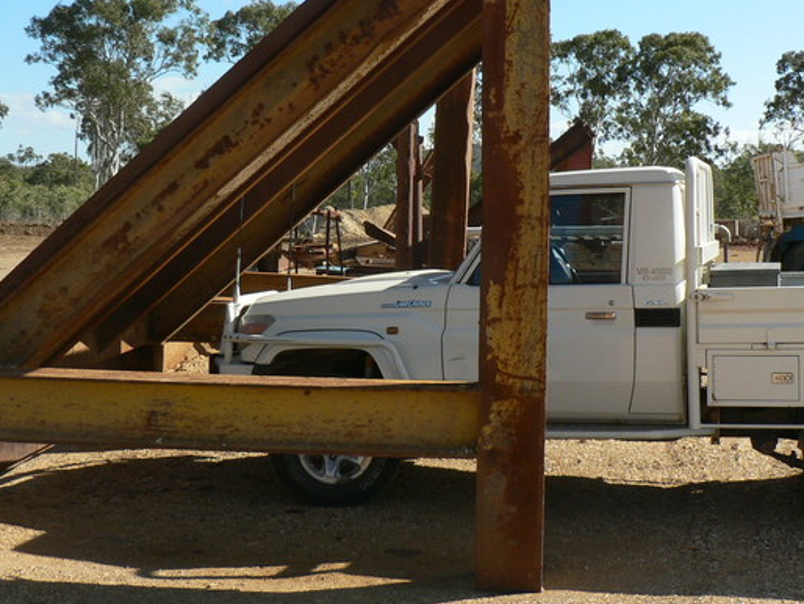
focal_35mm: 56
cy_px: 174
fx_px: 1301
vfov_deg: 25.9
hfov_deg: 34.3
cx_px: 394
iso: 80
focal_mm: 6
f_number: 4
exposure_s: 1/400
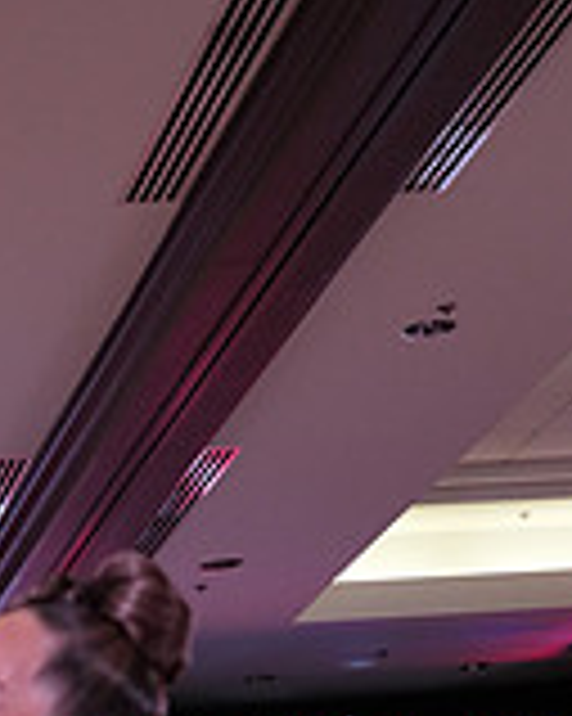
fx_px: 3114
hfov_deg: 10.4
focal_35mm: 147
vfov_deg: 12.3
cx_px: -74
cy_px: 1189
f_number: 5
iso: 2500
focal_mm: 43
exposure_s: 1/250
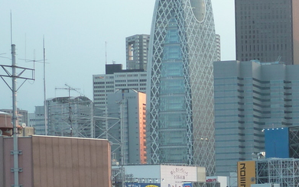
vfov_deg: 9.9
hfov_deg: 15.4
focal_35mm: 130
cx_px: 378
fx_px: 1060
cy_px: 225
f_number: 3.6
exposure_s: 1/50
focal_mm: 6.5
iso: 80
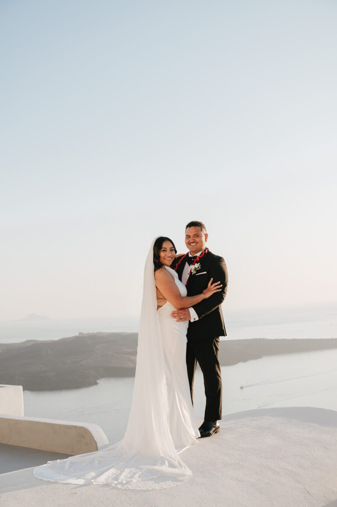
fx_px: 731
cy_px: 254
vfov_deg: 38.2
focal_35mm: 52
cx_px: 168
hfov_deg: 26.0
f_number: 4
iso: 100
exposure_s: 1/500
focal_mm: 52
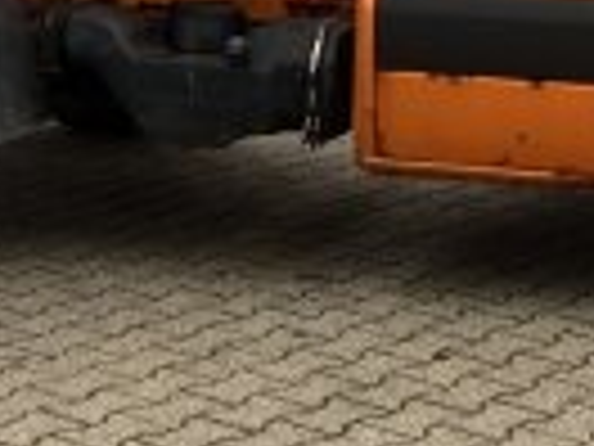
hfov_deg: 15.5
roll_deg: +0.0
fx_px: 2162
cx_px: 540
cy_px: -288
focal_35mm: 126
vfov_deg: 11.2
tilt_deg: +2.3
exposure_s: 1/431
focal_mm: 5.7
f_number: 1.5
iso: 50
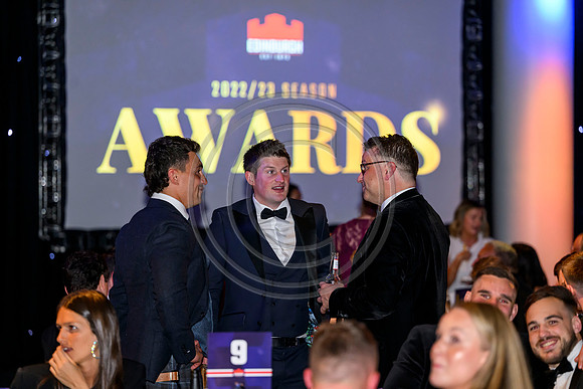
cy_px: 194
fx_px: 2187
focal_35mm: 135
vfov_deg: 10.2
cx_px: 292
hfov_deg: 15.2
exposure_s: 1/160
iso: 2500
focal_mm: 135
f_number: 3.2
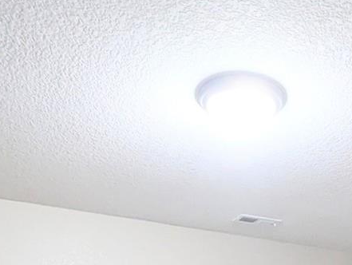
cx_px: 271
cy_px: 425
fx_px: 479
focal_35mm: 47
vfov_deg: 23.1
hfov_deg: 39.1
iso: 300
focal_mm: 1.95
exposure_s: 1/40
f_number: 2.2
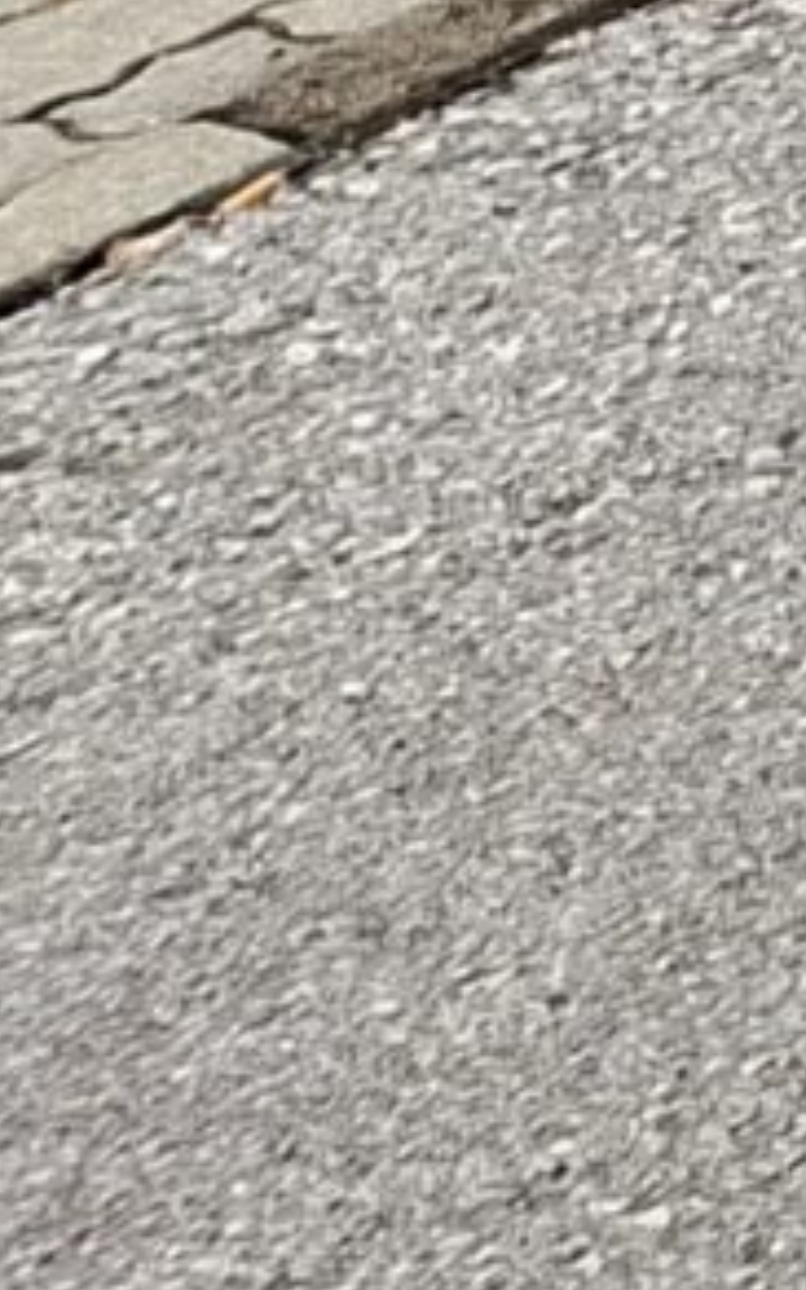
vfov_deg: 9.2
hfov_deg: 4.6
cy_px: -1308
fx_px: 7490
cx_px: 4770
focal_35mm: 213
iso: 50
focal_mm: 5.54
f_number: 1.8
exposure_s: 1/358
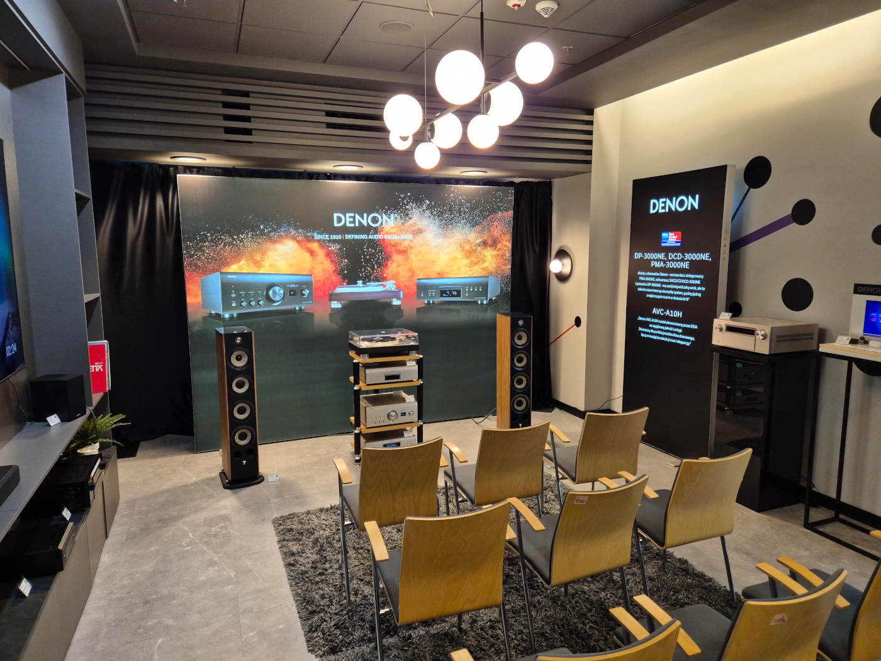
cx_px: 440
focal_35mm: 23
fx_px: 585
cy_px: 330
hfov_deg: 73.9
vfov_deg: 58.9
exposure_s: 1/120
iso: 320
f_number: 1.8
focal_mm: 5.4
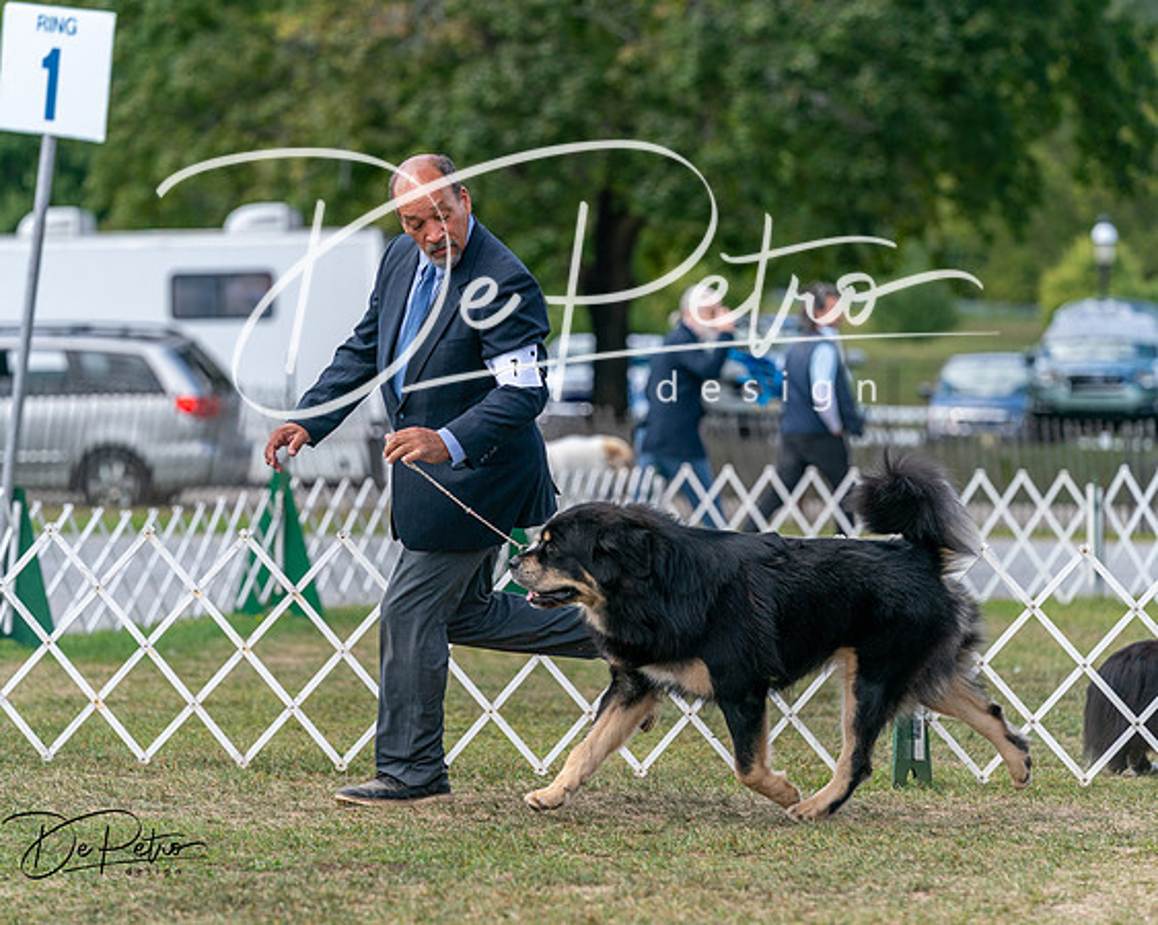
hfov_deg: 9.9
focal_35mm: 196
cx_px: 579
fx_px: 6714
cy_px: 462
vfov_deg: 7.9
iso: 400
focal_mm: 174
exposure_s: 1/2000
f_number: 4
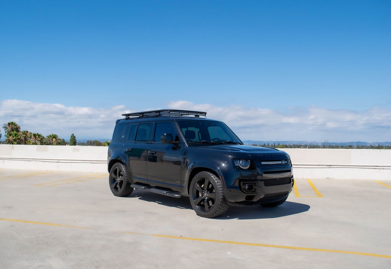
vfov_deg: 40.0
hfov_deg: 55.8
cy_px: 134
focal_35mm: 34
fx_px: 370
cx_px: 189
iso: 400
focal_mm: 22
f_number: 8
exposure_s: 1/2000
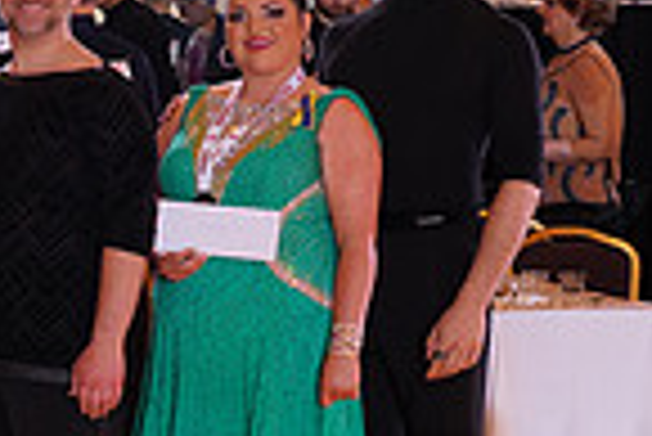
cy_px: 272
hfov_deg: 13.4
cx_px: -643
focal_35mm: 132
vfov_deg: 10.4
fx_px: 2393
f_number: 5.6
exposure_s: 1/200
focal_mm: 33
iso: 1600
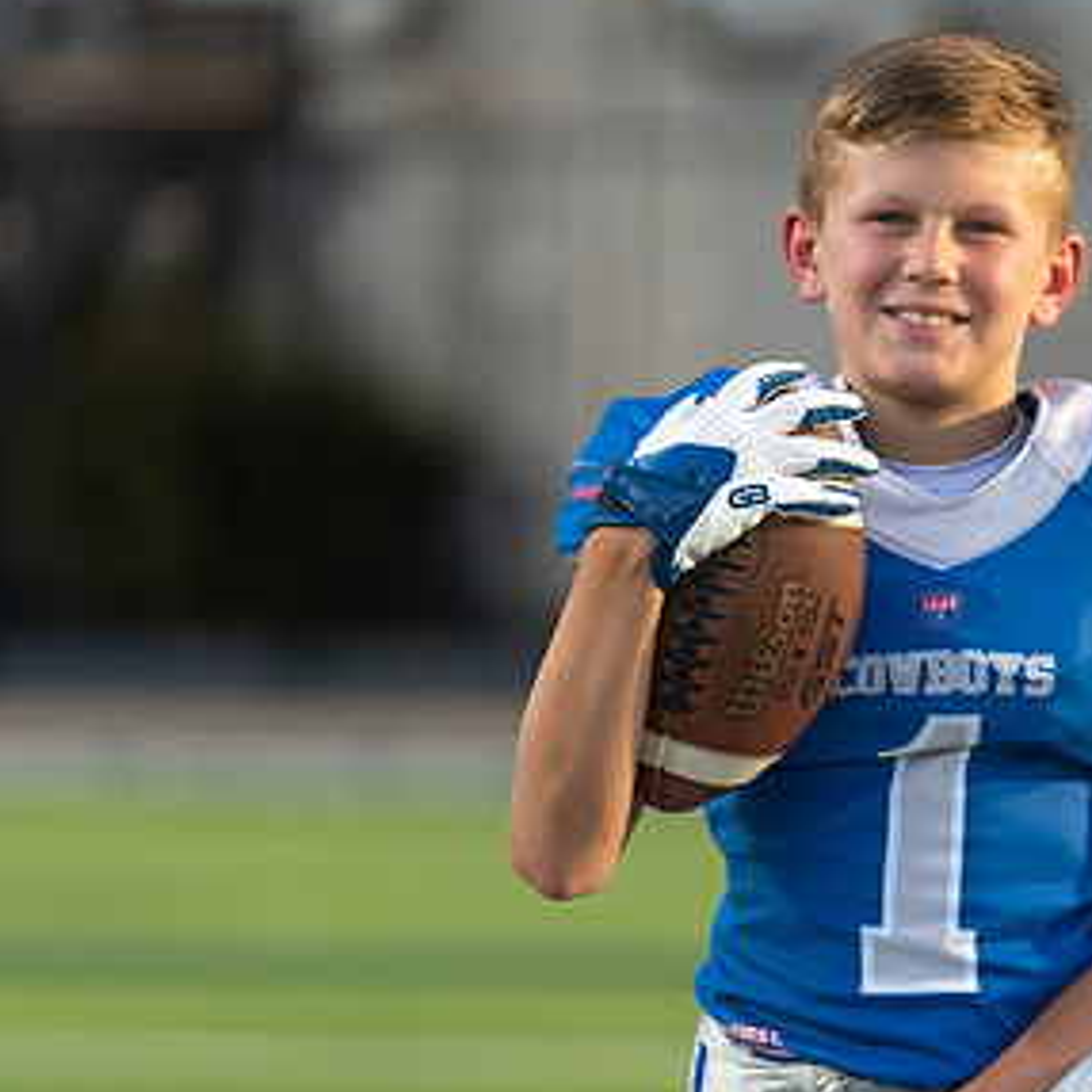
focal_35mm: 297
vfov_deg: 5.9
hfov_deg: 5.9
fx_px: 10600
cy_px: 548
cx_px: 921
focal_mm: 162
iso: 100
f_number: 2.8
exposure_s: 1/640
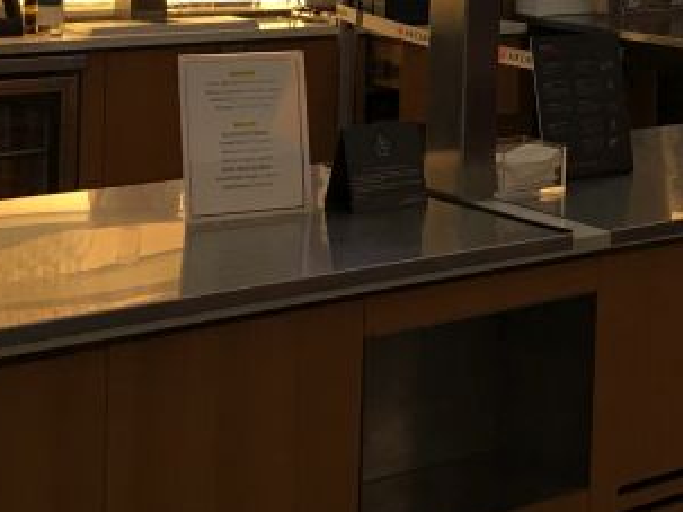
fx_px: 1815
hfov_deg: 19.9
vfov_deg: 15.5
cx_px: 832
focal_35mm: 92
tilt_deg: -1.6
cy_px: -92
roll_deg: -2.7
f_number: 2.2
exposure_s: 1/15
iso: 32
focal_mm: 4.15
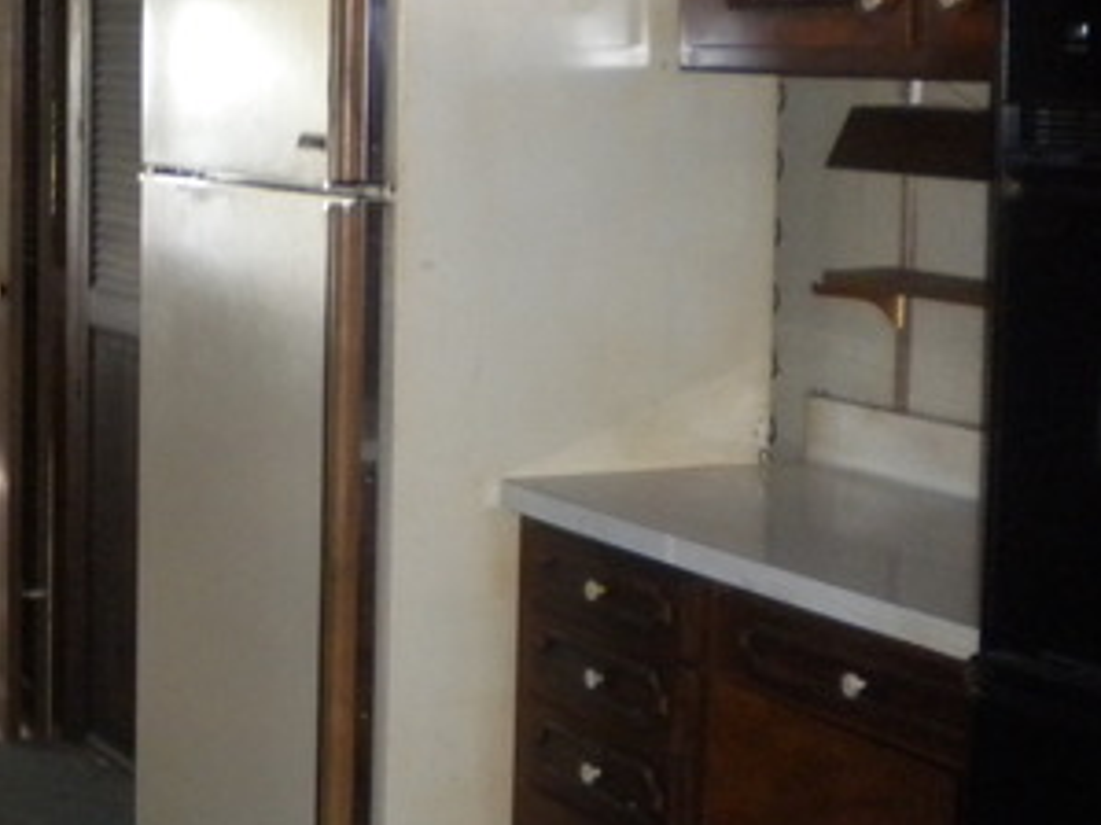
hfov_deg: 24.9
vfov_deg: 19.5
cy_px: 188
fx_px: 2385
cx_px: 22
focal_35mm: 75
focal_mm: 6.3
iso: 400
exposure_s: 1/30
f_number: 3.1
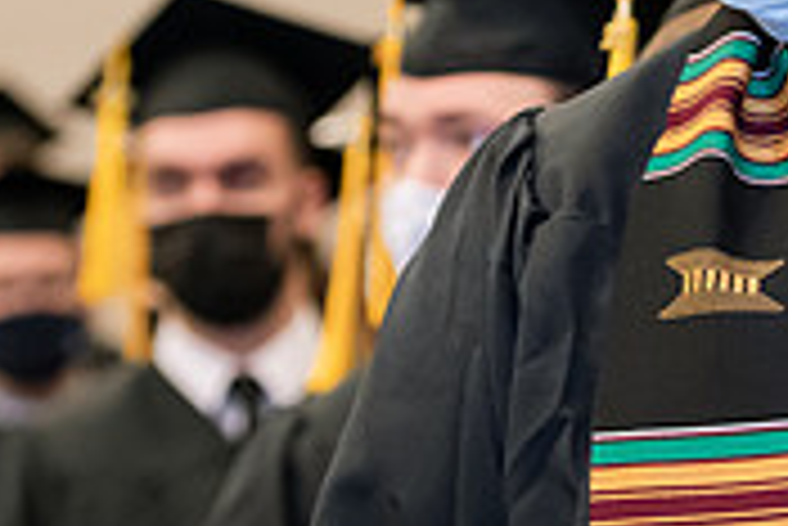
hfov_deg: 6.7
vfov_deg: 4.5
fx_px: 6681
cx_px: 851
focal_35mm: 305
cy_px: 52
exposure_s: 1/200
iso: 1600
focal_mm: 92
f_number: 3.5
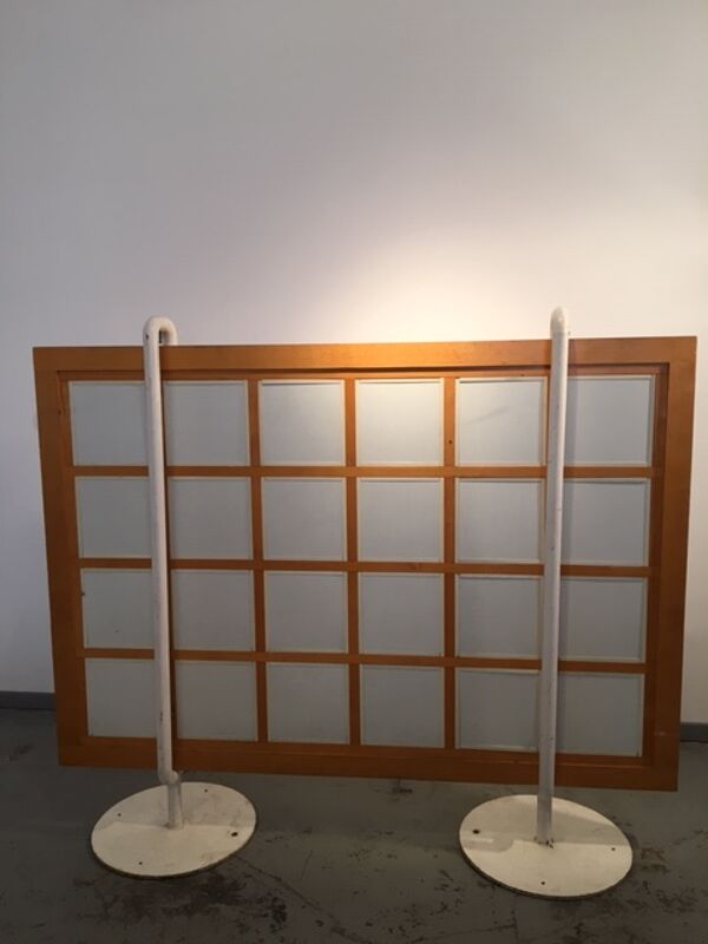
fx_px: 791
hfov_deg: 48.2
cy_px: 472
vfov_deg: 61.7
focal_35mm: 29
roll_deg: +2.5
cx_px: 354
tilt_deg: -8.5
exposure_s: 1/33
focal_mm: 4.15
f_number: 2.2
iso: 64
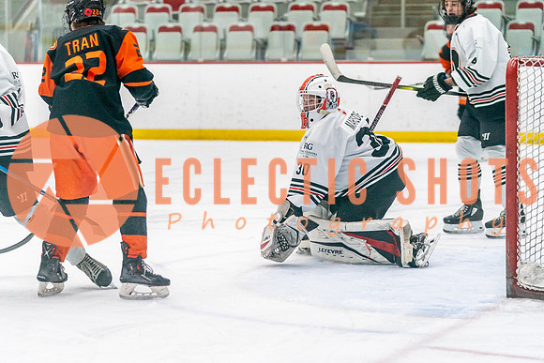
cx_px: 246
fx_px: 2024
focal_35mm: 134
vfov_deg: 10.2
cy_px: 235
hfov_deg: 15.3
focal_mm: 98
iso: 3200
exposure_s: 1/1250
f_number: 2.8
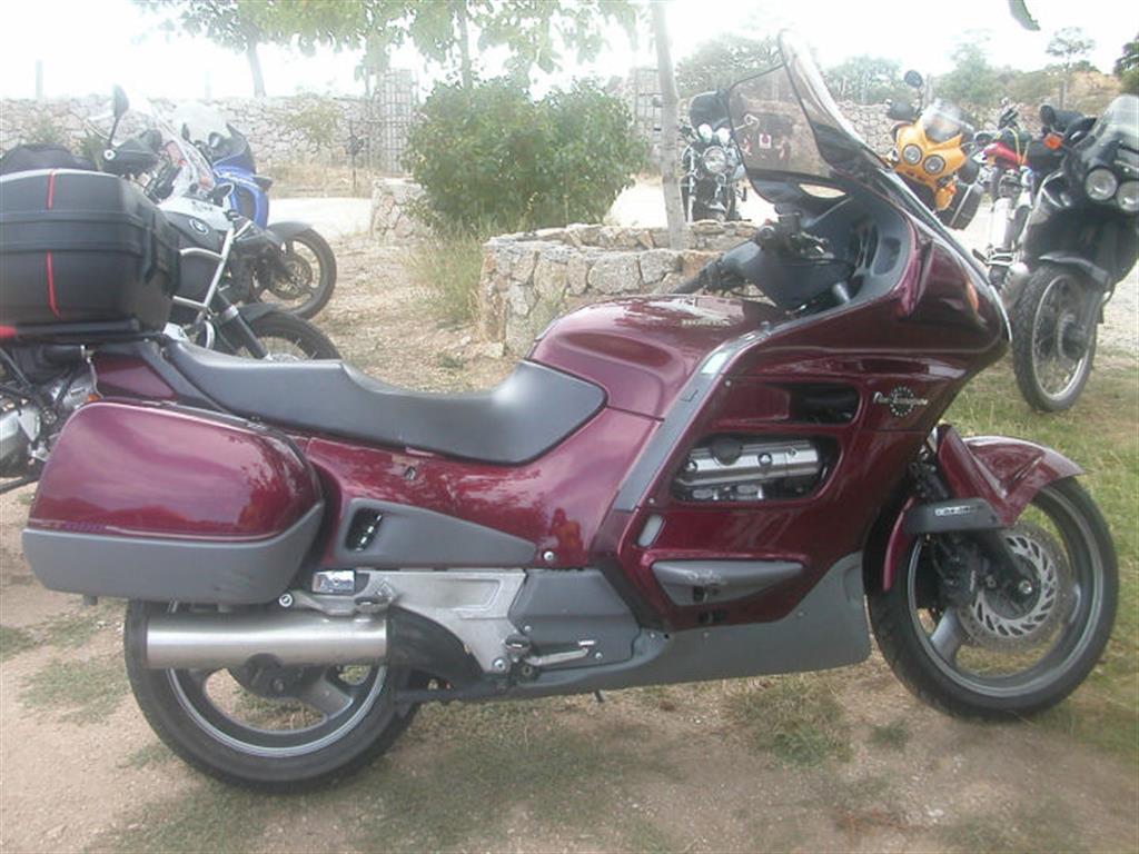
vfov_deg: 38.7
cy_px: 427
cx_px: 570
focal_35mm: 37
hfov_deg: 50.1
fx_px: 1217
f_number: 2.7
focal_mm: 5.6
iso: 100
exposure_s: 1/186
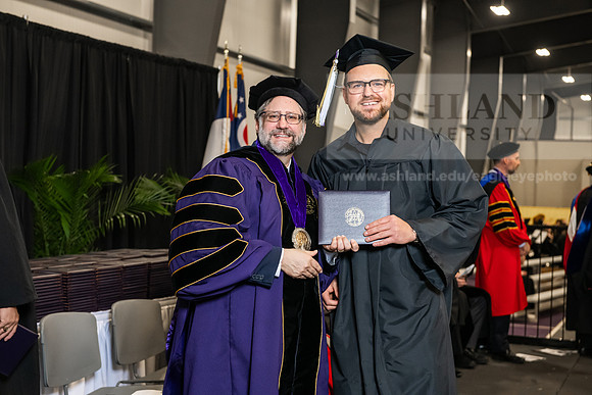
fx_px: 1020
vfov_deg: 21.9
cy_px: 198
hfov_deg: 32.4
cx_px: 296
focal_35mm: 62
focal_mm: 62
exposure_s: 1/200
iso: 2500
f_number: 5
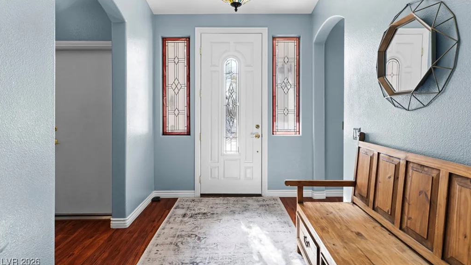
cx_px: 236
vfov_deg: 58.1
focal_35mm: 19
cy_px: 112
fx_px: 237
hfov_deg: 89.6
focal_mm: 18
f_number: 8
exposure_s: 1/13
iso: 400
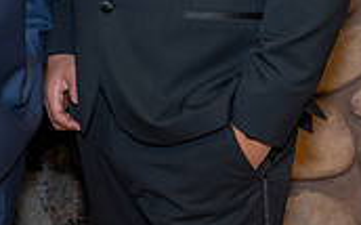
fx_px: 1287
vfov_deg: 9.6
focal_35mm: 131
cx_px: 19
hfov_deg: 15.7
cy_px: -136
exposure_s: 1/160
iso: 640
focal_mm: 38
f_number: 3.2
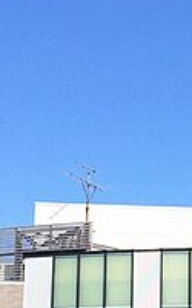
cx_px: 250
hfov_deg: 13.7
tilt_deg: +11.2
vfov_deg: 22.3
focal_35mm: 92
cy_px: 232
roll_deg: -0.4
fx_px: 770
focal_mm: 4.15
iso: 32
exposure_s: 1/3049
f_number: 2.2
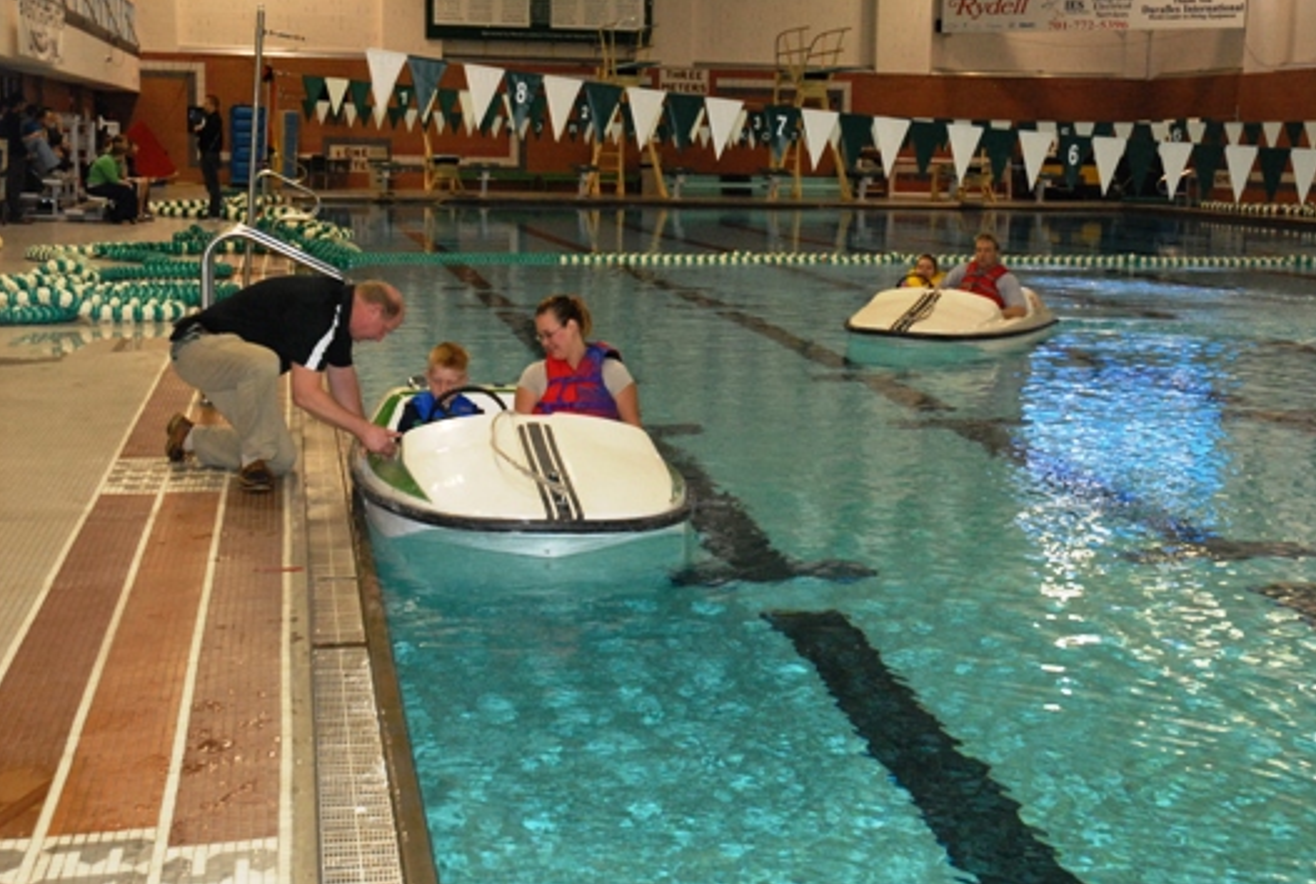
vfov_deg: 24.3
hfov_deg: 35.5
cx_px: 715
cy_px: 403
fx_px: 2052
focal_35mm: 56
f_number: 5
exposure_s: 1/60
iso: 1000
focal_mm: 34
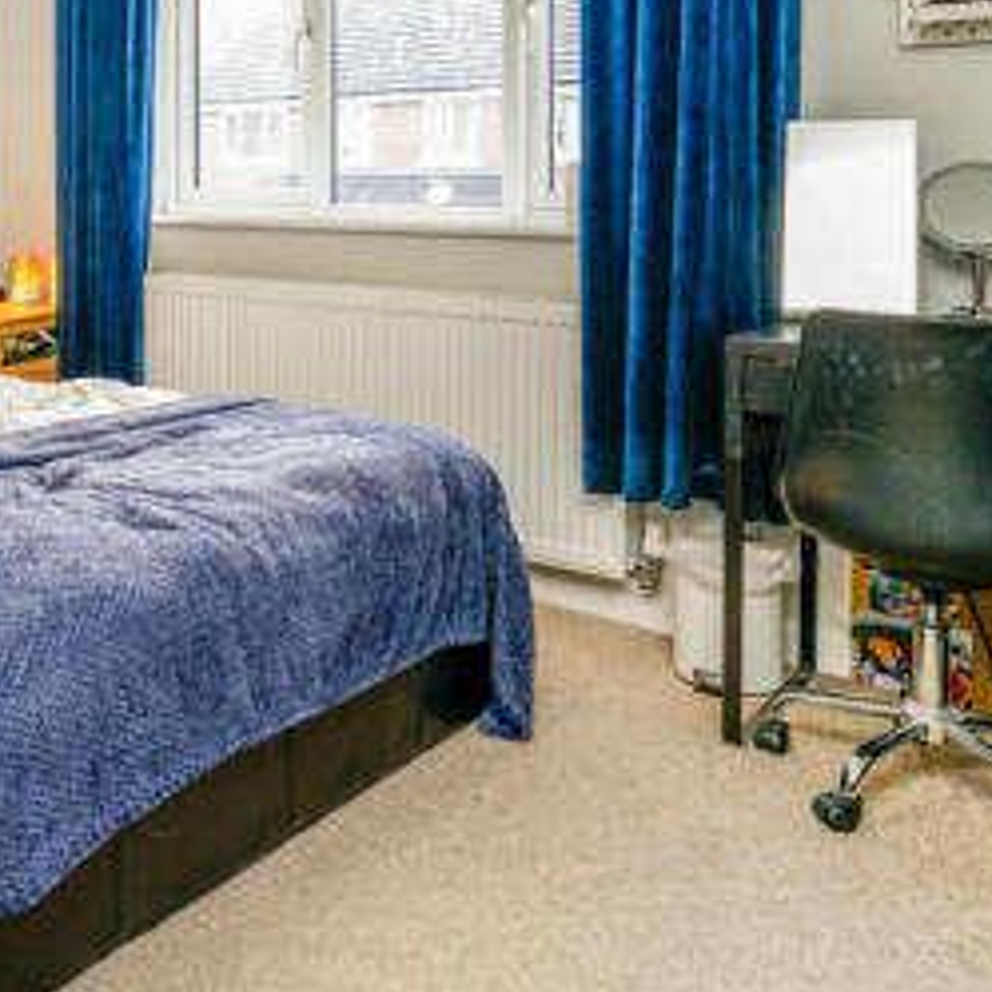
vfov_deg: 41.2
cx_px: 54
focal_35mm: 38
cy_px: 145
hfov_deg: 39.8
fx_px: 1232
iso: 400
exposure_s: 1/10
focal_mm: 17
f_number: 8
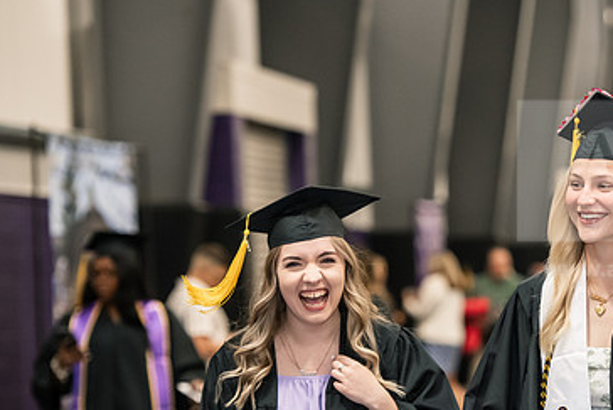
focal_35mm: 199
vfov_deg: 6.9
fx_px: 3390
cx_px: 466
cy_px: 305
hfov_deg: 10.3
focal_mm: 125
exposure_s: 1/200
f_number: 3.5
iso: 2500
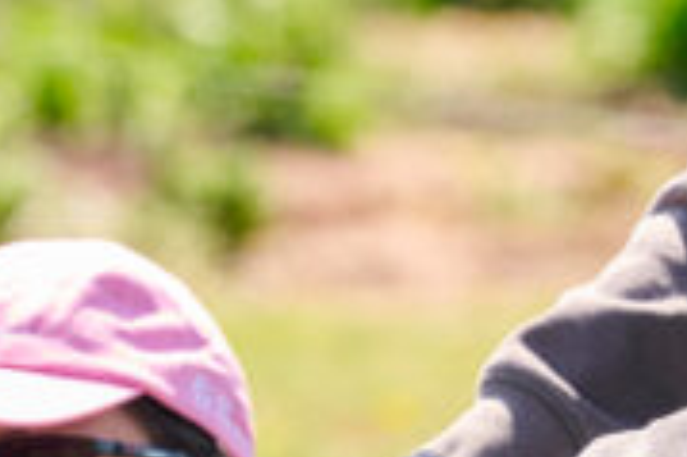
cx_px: 349
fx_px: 13632
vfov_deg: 1.9
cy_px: -13
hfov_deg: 2.9
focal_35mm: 715
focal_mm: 125
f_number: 4
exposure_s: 1/2000
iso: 640
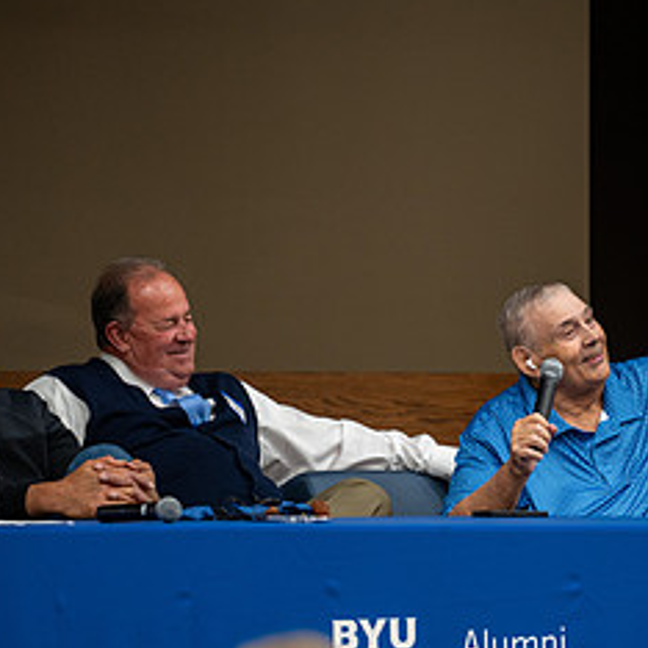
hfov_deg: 4.0
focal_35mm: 439
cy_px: 414
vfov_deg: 4.0
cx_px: 578
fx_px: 9298
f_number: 2.8
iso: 800
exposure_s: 1/125
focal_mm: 200
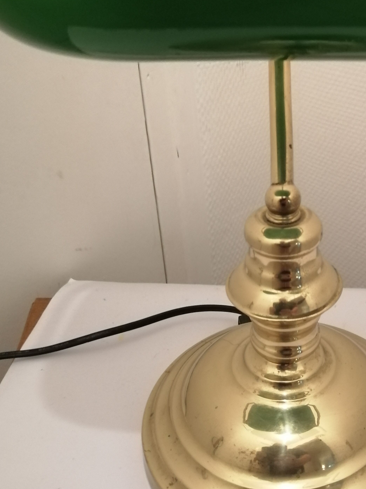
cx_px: 286
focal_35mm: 43
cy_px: 209
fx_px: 606
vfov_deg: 43.7
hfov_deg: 32.8
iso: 500
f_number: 1.8
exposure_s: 1/50
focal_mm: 3.96
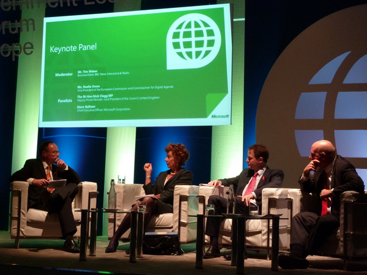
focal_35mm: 67
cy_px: 138
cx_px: 184
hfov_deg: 29.0
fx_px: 710
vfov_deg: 21.9
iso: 400
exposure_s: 1/25
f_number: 4.1
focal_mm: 11
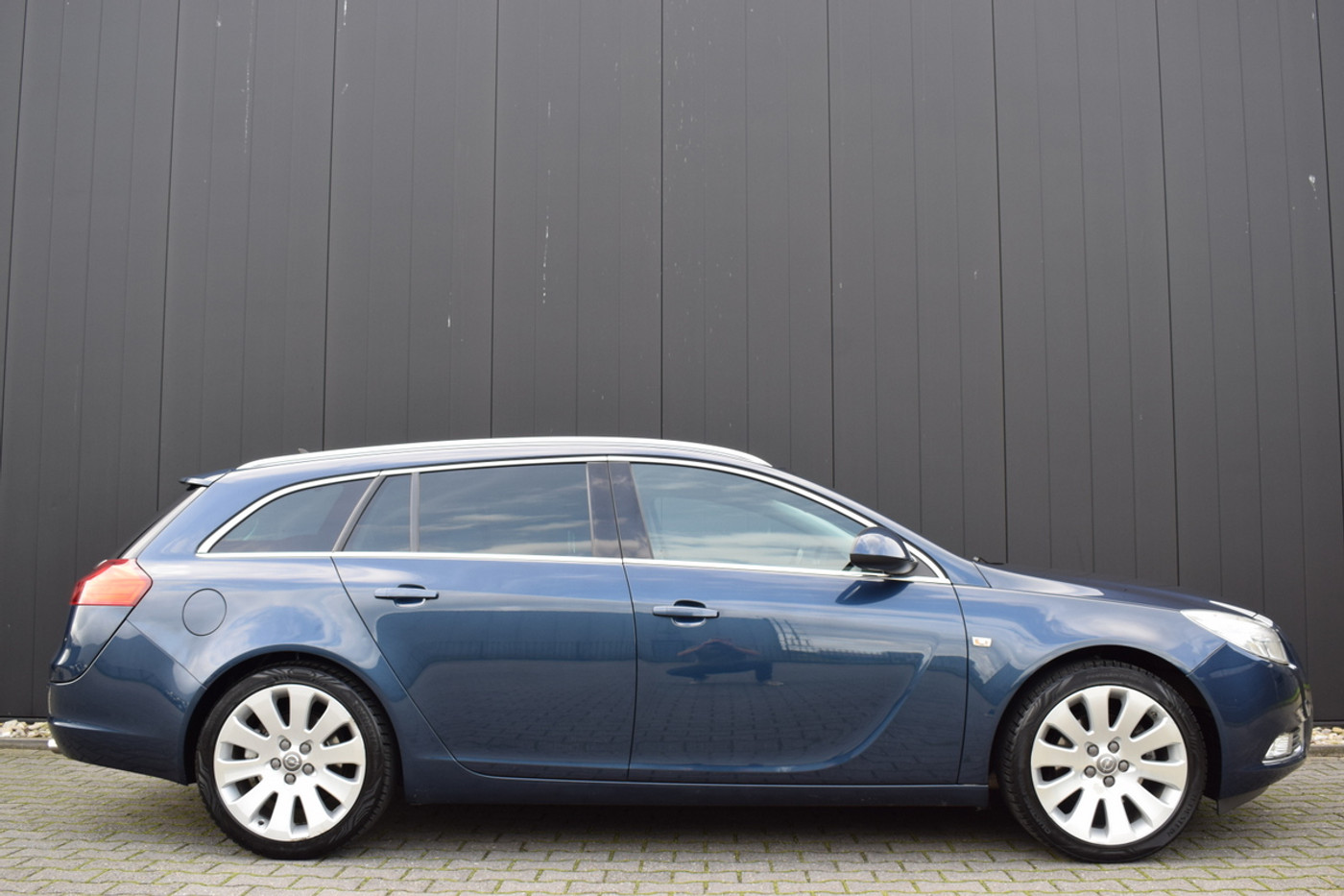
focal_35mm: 34
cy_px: 448
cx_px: 672
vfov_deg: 38.4
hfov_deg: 55.1
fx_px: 1288
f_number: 6.3
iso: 400
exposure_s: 1/160
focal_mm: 23
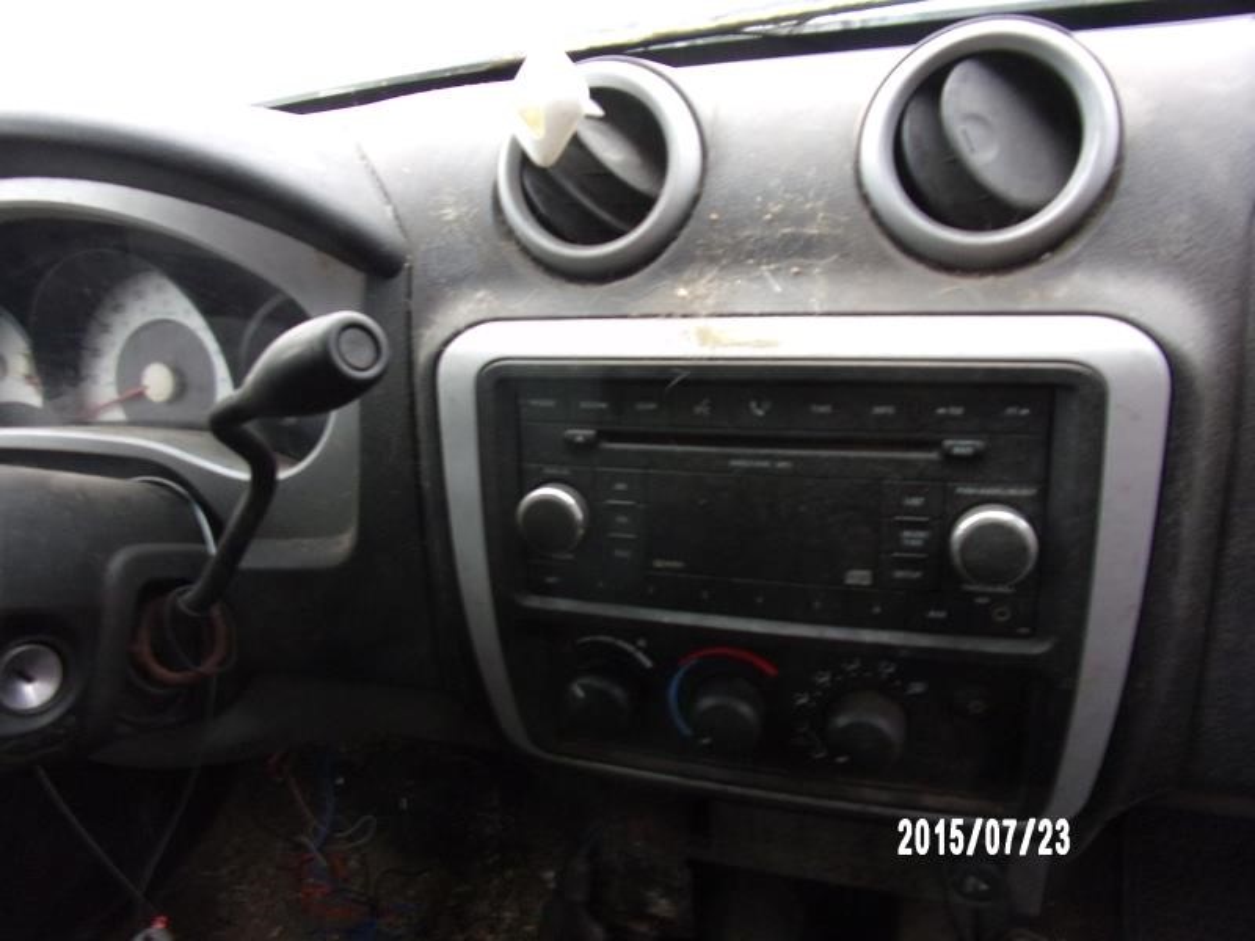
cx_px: 628
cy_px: 470
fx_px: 870
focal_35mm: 24
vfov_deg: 56.8
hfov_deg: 71.6
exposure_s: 1/22
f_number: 3.3
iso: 200
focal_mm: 4.3
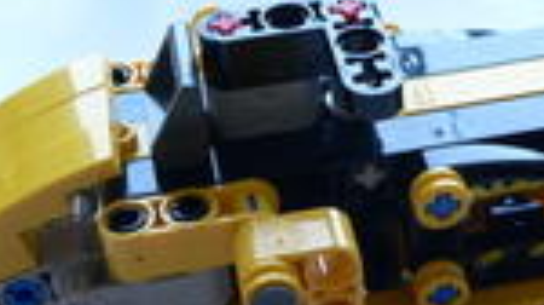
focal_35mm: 94
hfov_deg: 22.5
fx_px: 1354
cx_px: 413
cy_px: 200
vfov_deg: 12.8
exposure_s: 1/40
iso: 200
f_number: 2.8
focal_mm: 6
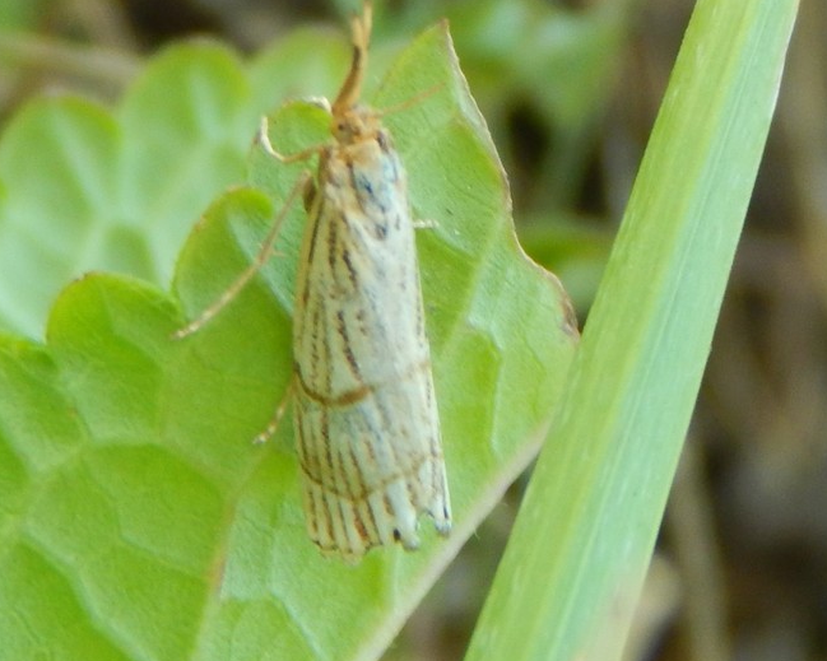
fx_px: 7856
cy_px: 280
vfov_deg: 4.8
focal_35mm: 321
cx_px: 377
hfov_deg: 6.0
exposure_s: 1/30
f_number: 5.6
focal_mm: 44.9
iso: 180
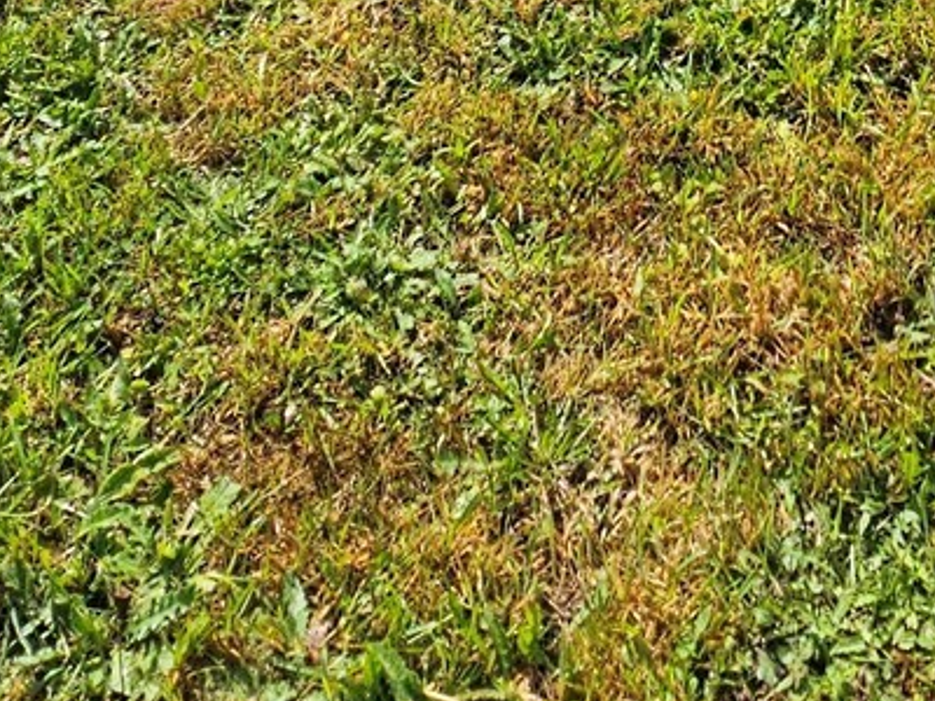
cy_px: -404
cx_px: 762
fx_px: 1405
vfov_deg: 22.1
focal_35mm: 52
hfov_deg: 35.5
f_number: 2.2
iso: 50
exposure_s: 1/2905
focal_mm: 2.2
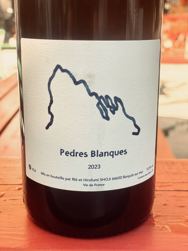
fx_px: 377
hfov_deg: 28.0
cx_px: 94
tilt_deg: -16.0
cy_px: 126
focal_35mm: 52
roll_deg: -0.8
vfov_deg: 36.8
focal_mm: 6
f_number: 2
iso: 32
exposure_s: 1/122
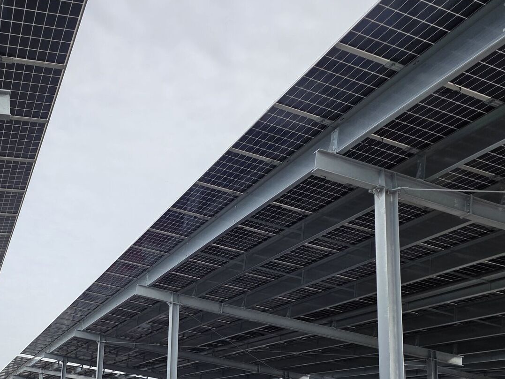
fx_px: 598
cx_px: 154
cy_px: 334
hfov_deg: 44.8
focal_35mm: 41
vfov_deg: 33.5
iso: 25
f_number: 1.7
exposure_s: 1/359
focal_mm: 6.3
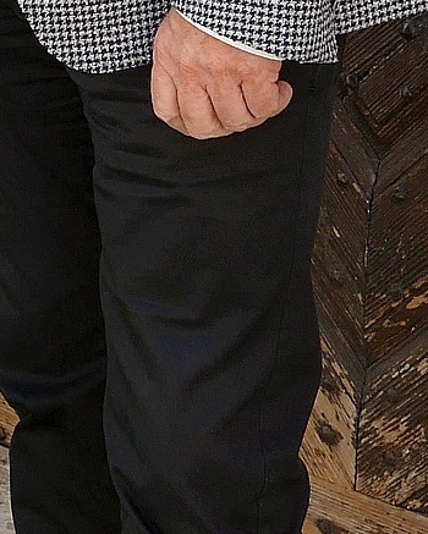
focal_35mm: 161
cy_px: -191
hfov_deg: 9.4
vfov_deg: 11.6
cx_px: -181
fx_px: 2547
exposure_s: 1/250
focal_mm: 9.12
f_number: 2.8
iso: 125
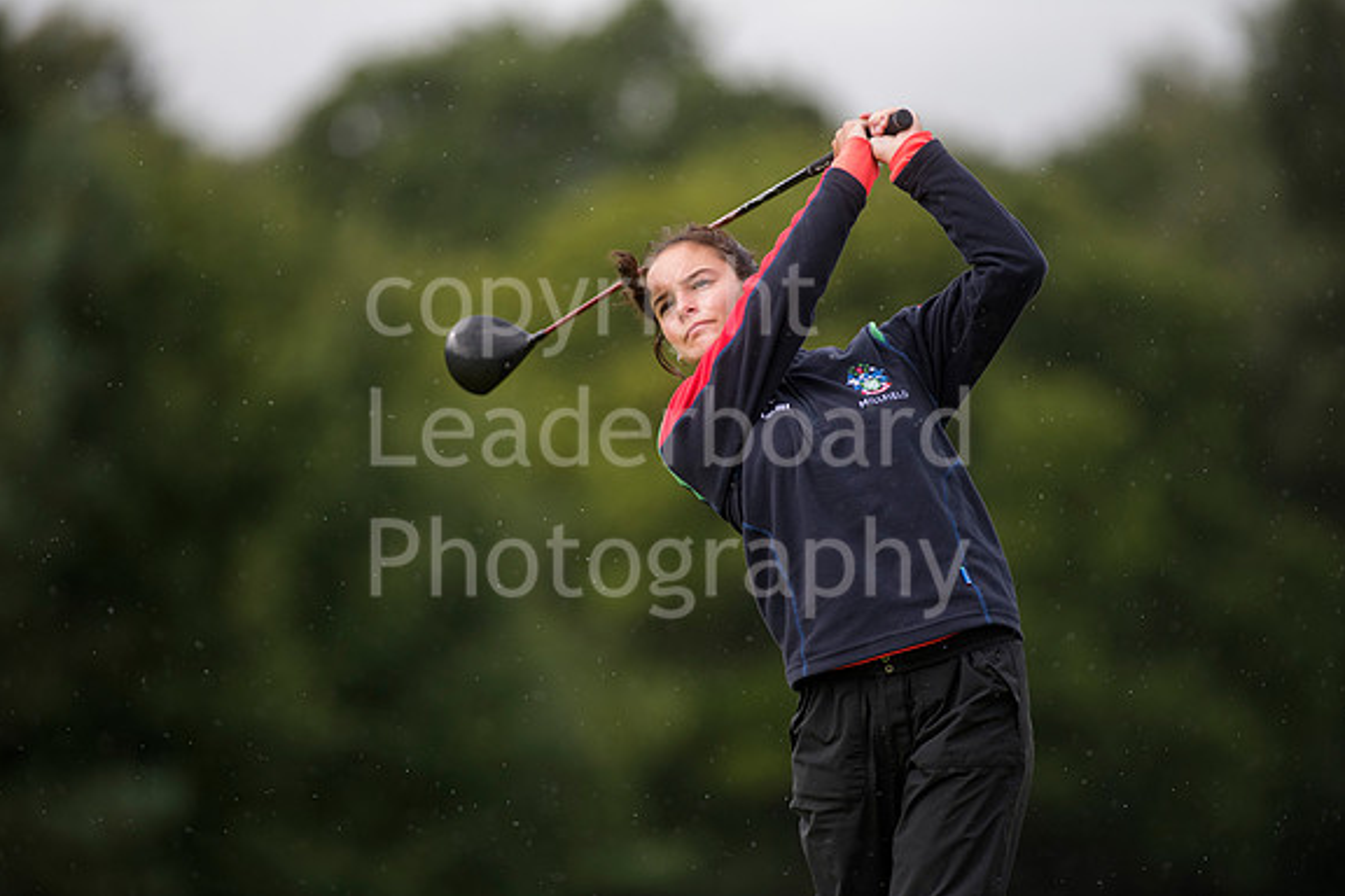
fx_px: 11282
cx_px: 672
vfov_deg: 4.6
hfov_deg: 6.8
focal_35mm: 302
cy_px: 449
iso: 640
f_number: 4
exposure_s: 1/4000
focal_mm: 300
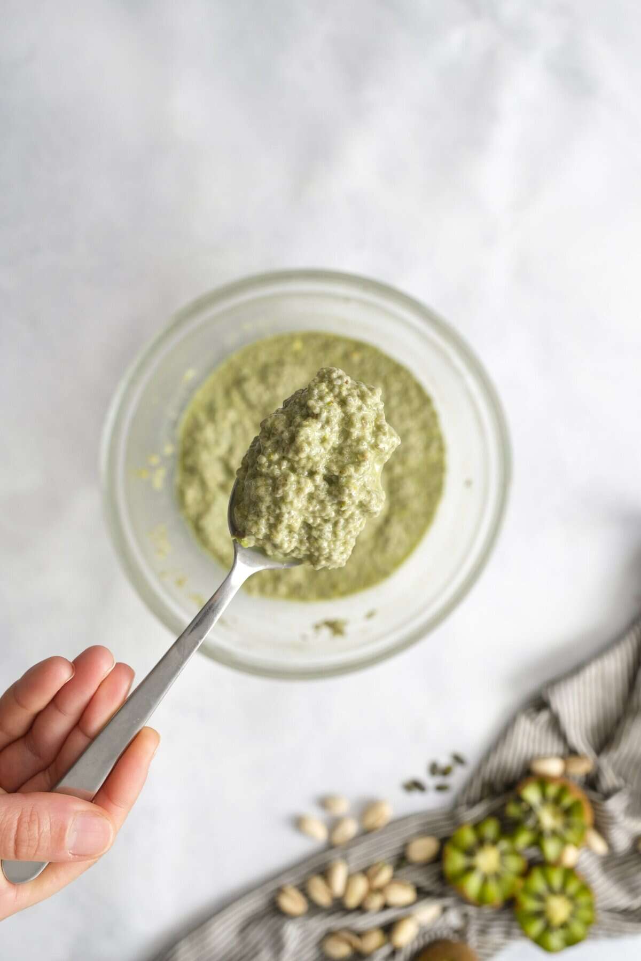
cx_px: 320
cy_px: 480
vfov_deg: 58.7
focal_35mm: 32
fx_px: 855
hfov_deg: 41.1
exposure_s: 1/50
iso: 500
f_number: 4
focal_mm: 21.3
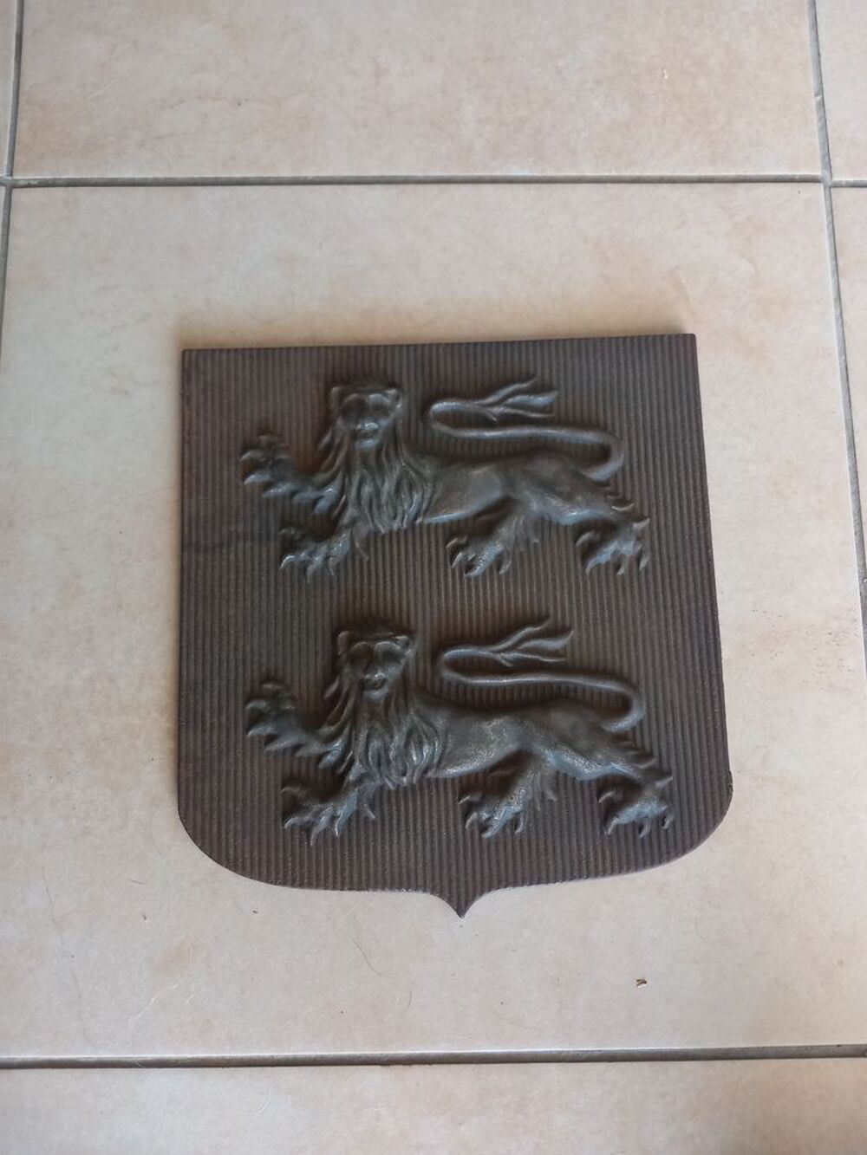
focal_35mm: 27
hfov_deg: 51.4
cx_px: 434
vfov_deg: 65.3
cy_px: 578
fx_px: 902
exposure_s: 1/50
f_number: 1.8
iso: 250
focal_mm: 4
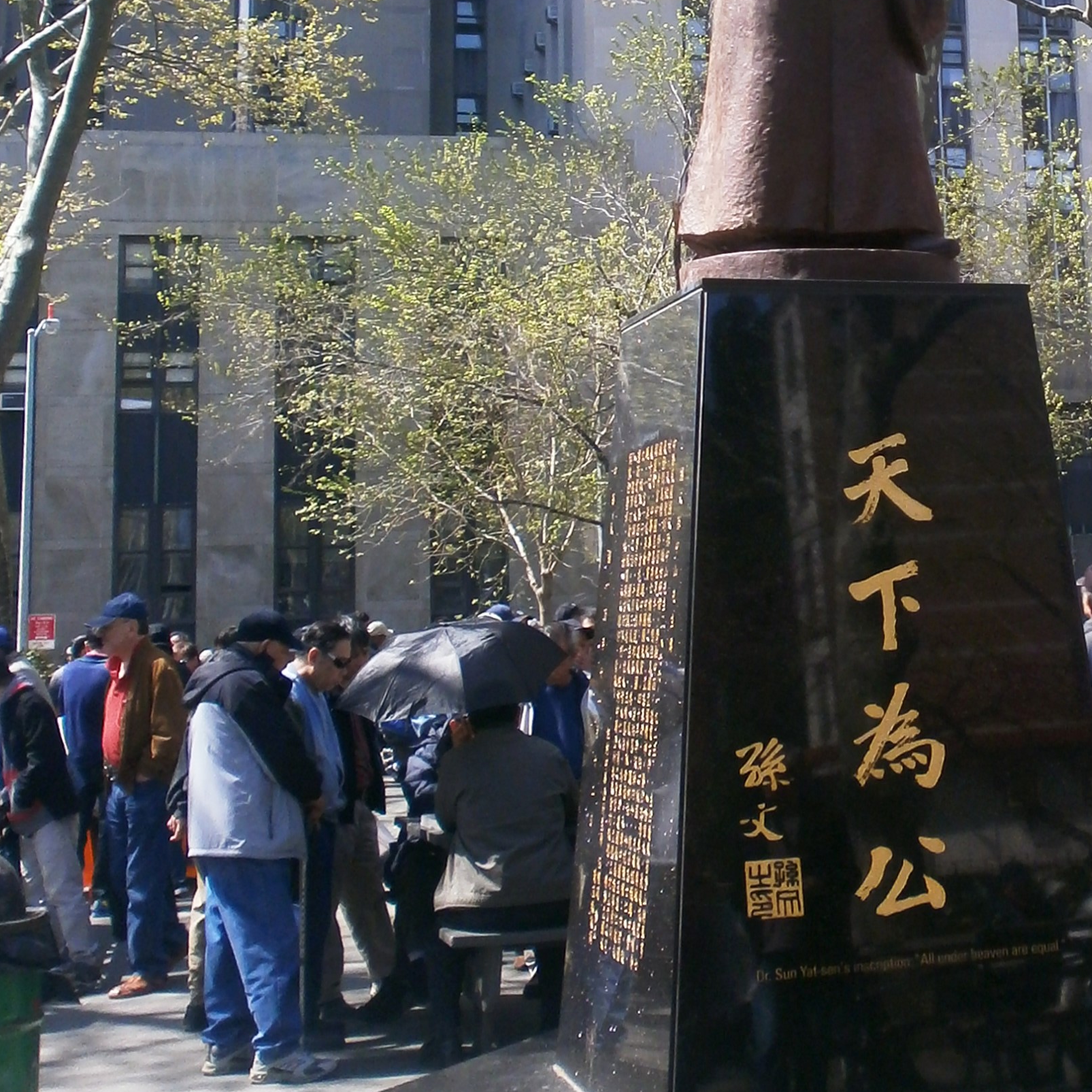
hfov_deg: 28.3
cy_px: 208
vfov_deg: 28.4
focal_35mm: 59
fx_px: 2106
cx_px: 902
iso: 100
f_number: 10
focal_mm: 4.8
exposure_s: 1/40
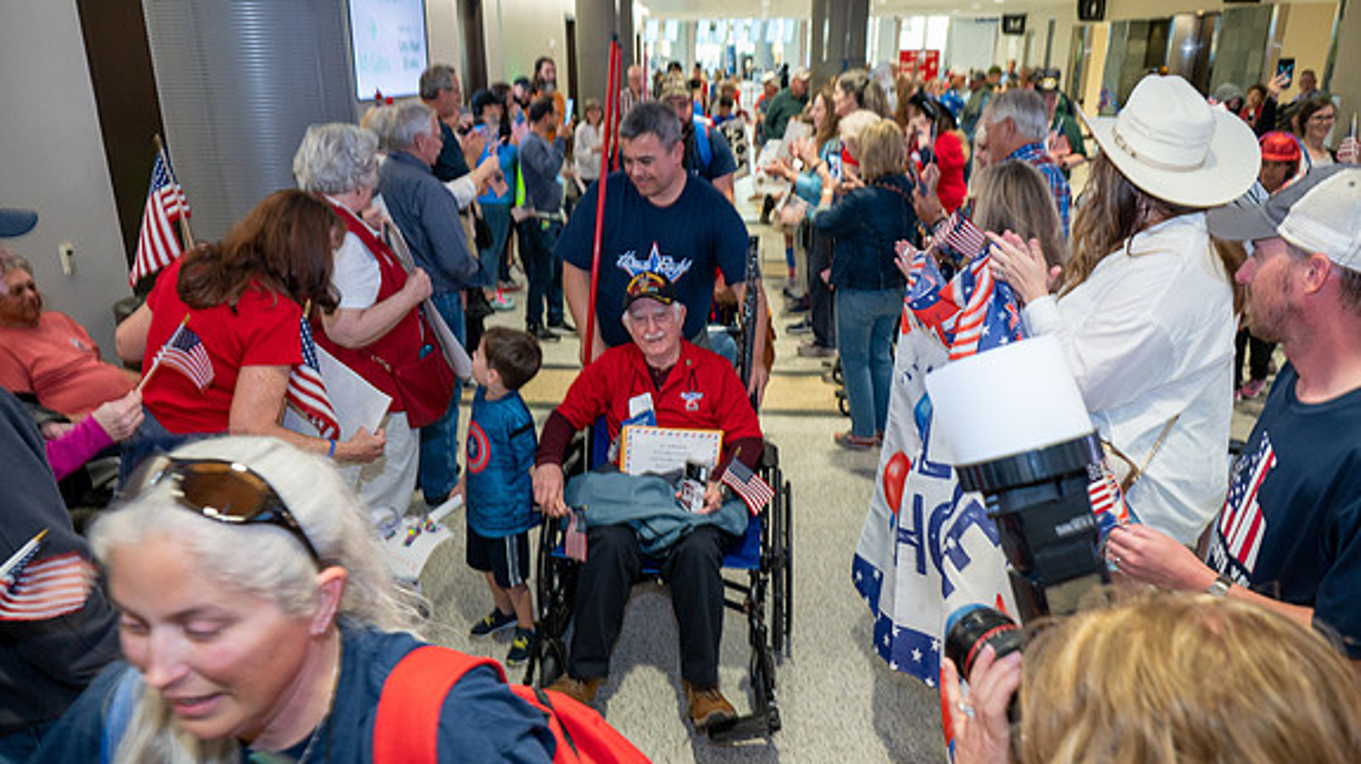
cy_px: 428
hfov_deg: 67.9
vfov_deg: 41.4
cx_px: 677
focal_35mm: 28
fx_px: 1010
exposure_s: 1/40
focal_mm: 26.5
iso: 800
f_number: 4.5
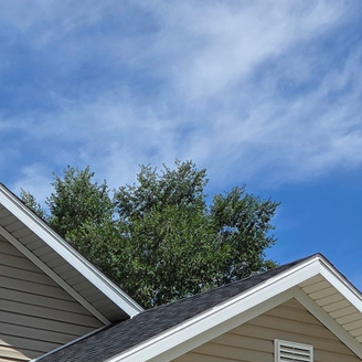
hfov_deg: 12.7
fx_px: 1503
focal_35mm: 127
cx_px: -255
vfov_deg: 12.4
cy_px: 672
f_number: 1.7
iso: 80
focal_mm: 6.3
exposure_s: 1/7944
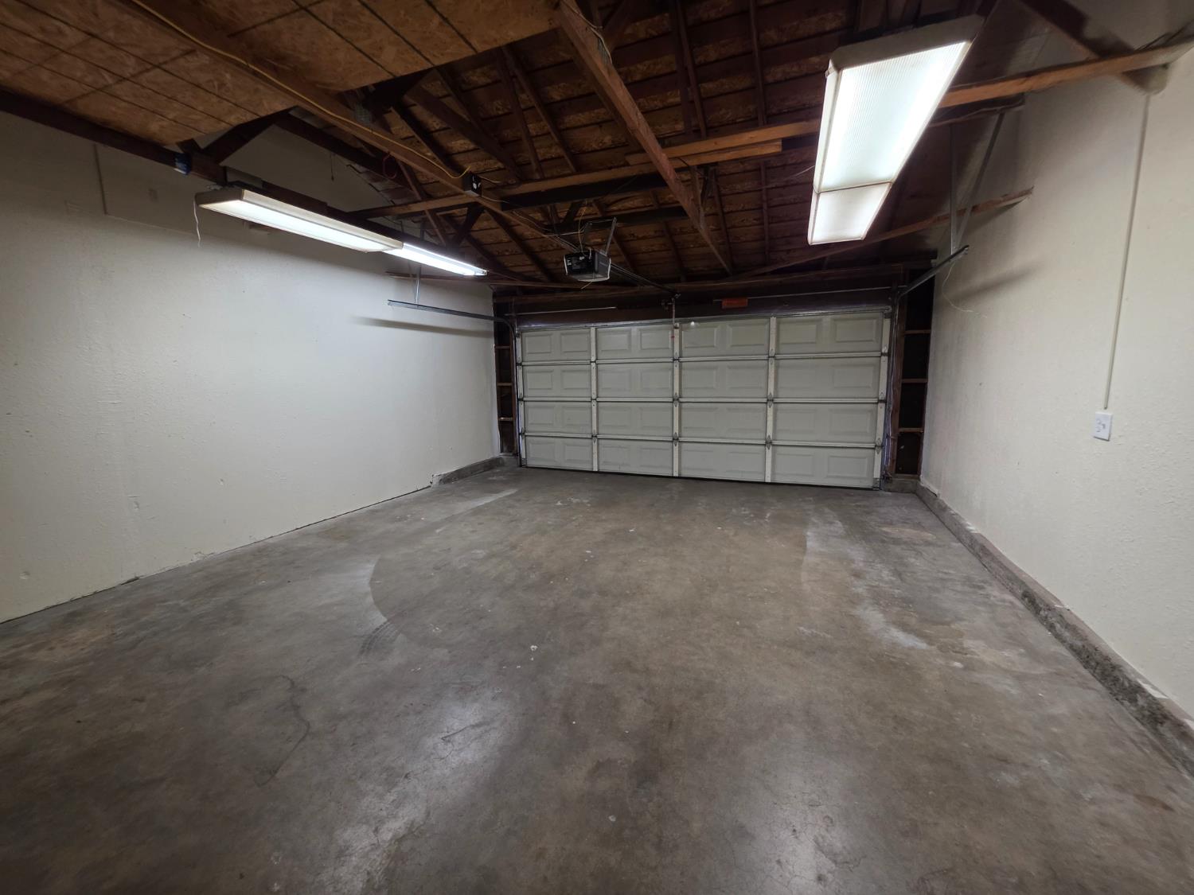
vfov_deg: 89.9
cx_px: 597
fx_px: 448
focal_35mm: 13
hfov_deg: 106.2
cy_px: 448
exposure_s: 1/60
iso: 250
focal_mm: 2.2
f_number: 1.9
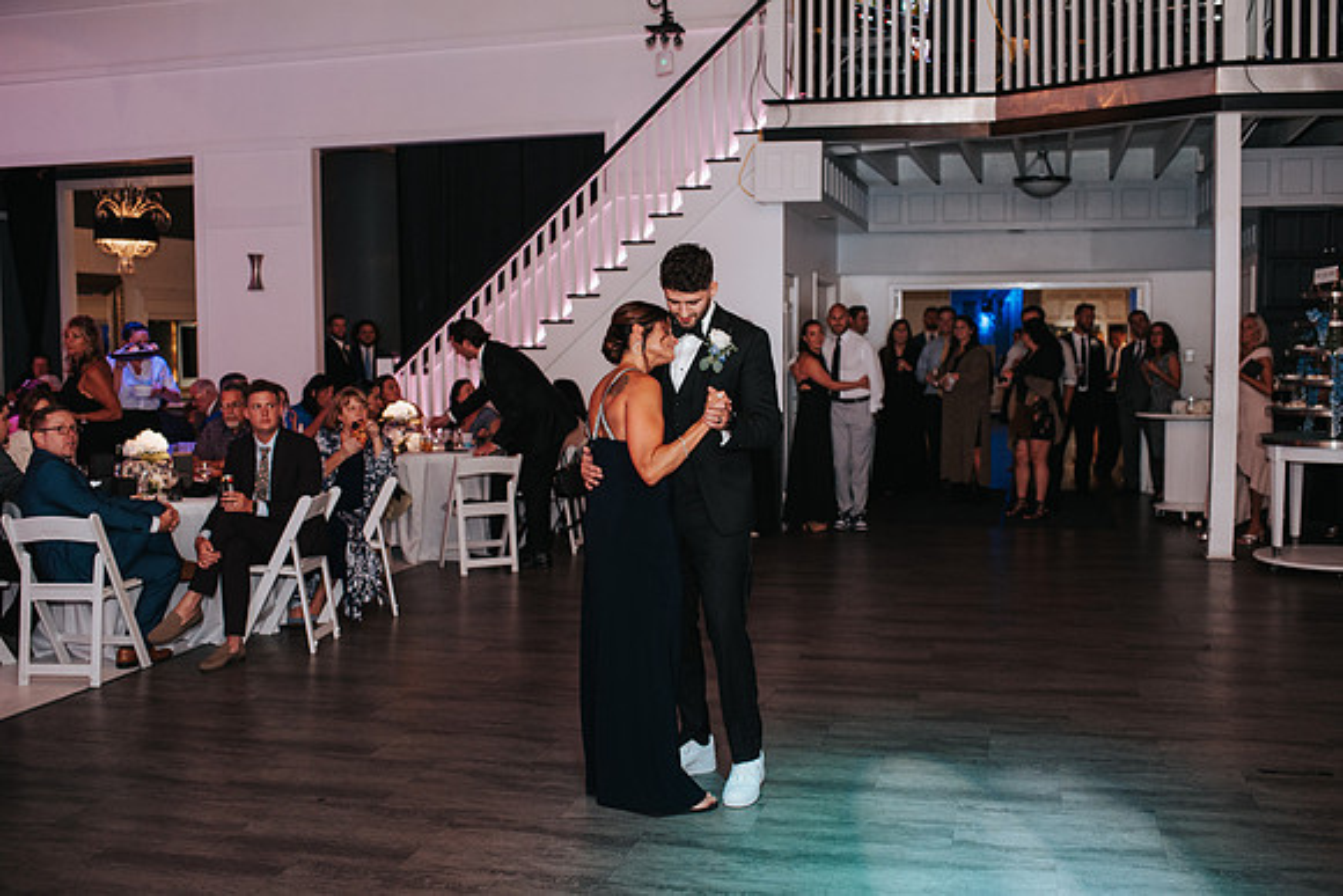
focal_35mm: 37
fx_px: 1372
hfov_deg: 52.1
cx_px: 684
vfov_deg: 36.2
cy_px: 448
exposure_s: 1/200
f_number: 2.8
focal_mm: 35
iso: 1000
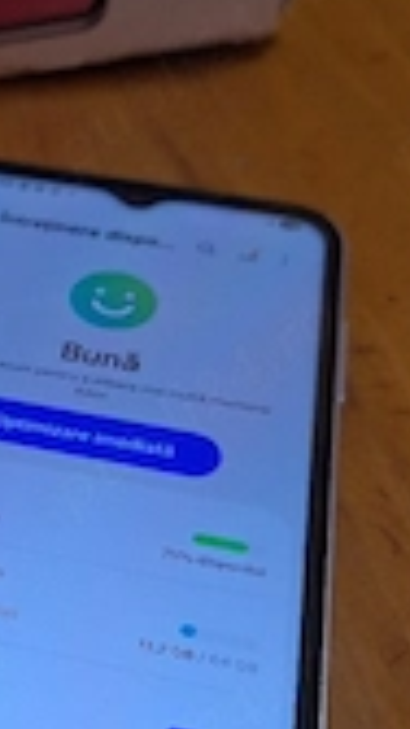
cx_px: -57
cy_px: 458
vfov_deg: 34.7
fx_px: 1159
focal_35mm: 60
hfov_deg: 19.1
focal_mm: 5.54
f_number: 1.8
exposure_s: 1/50
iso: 250
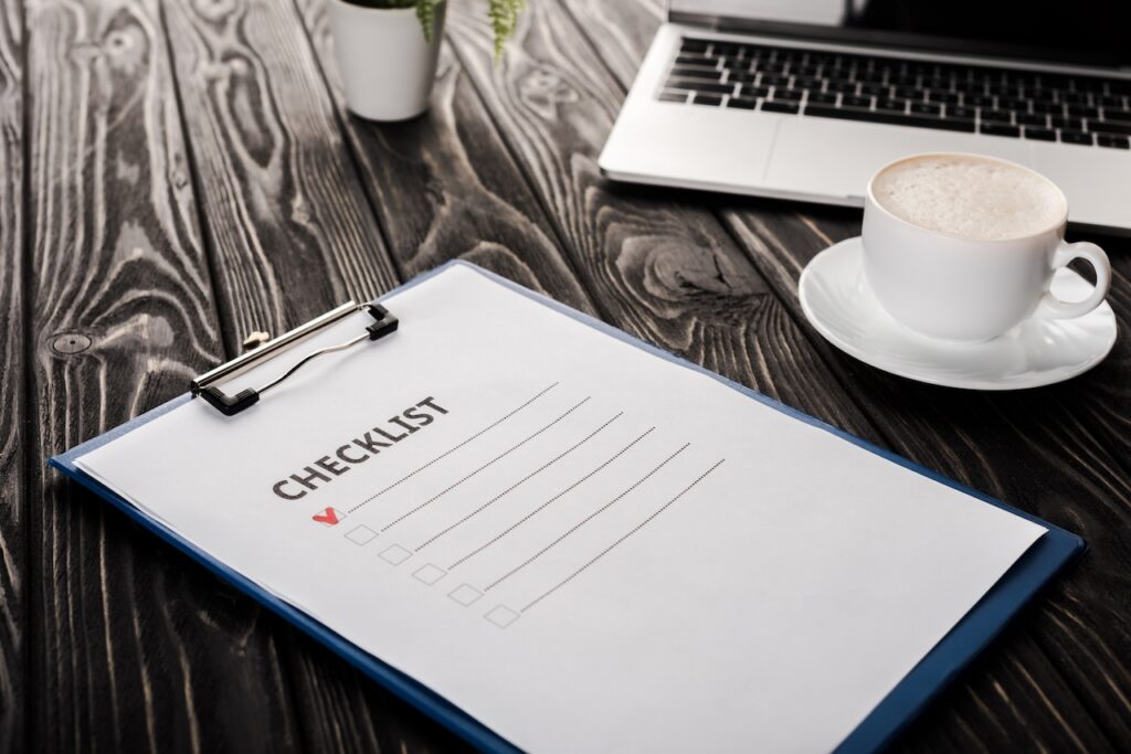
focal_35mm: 50
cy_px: 377
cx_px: 566
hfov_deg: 39.6
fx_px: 1571
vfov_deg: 27.0
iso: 100
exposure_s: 1/200
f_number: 7.1
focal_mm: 50
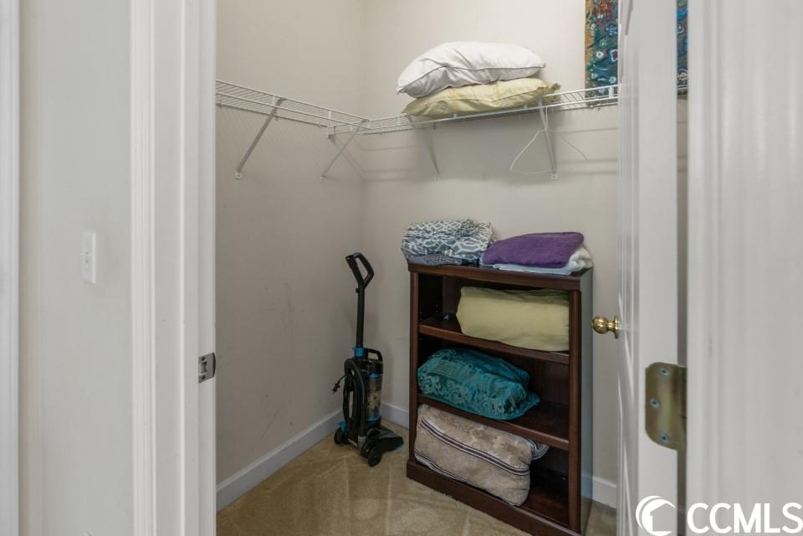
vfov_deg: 73.7
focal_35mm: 16
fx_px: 357
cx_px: 402
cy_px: 268
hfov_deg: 96.7
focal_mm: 16
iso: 320
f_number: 8
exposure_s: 1/5
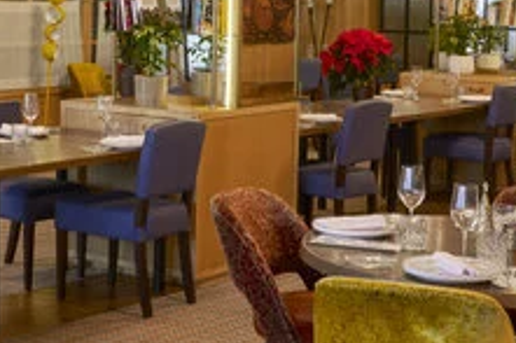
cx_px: 47
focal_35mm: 84
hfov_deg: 23.5
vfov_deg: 16.0
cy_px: 38
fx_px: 1203
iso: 100
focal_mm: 29
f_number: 13
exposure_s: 6
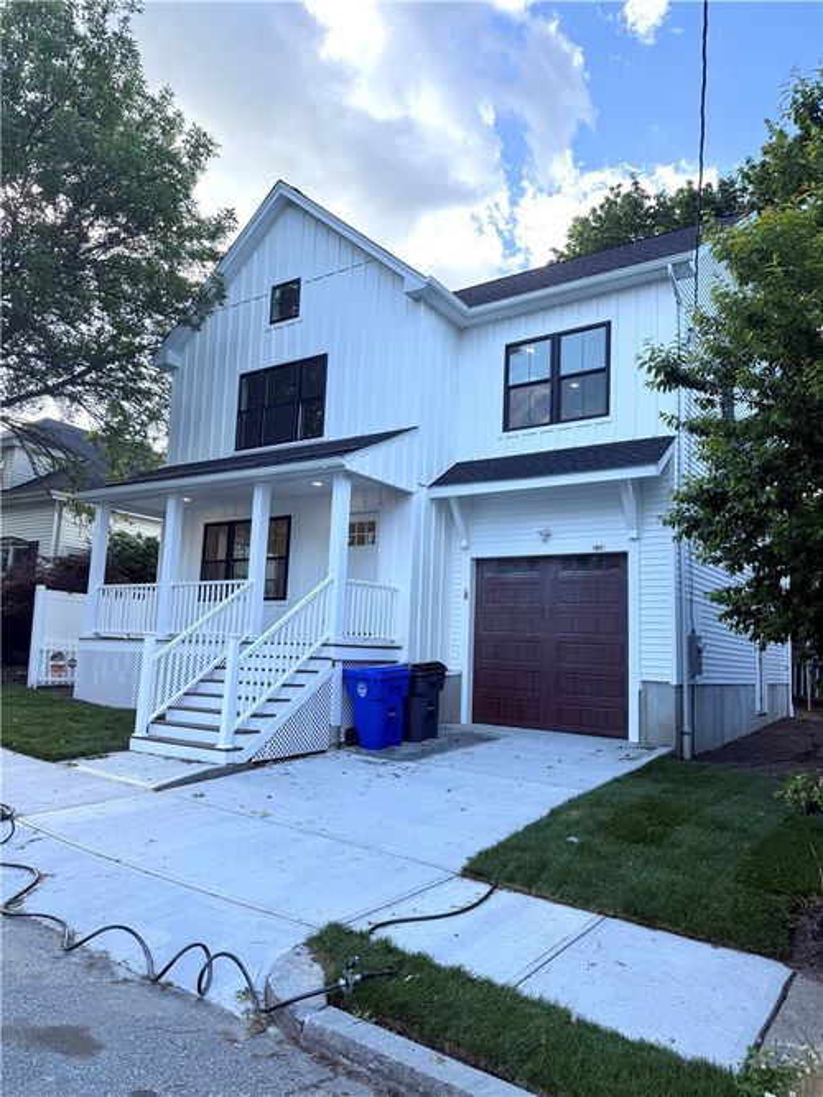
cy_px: 548
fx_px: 761
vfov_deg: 71.6
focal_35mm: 24
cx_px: 412
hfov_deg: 56.8
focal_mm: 6.76
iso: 100
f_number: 1.78
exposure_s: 1/1410
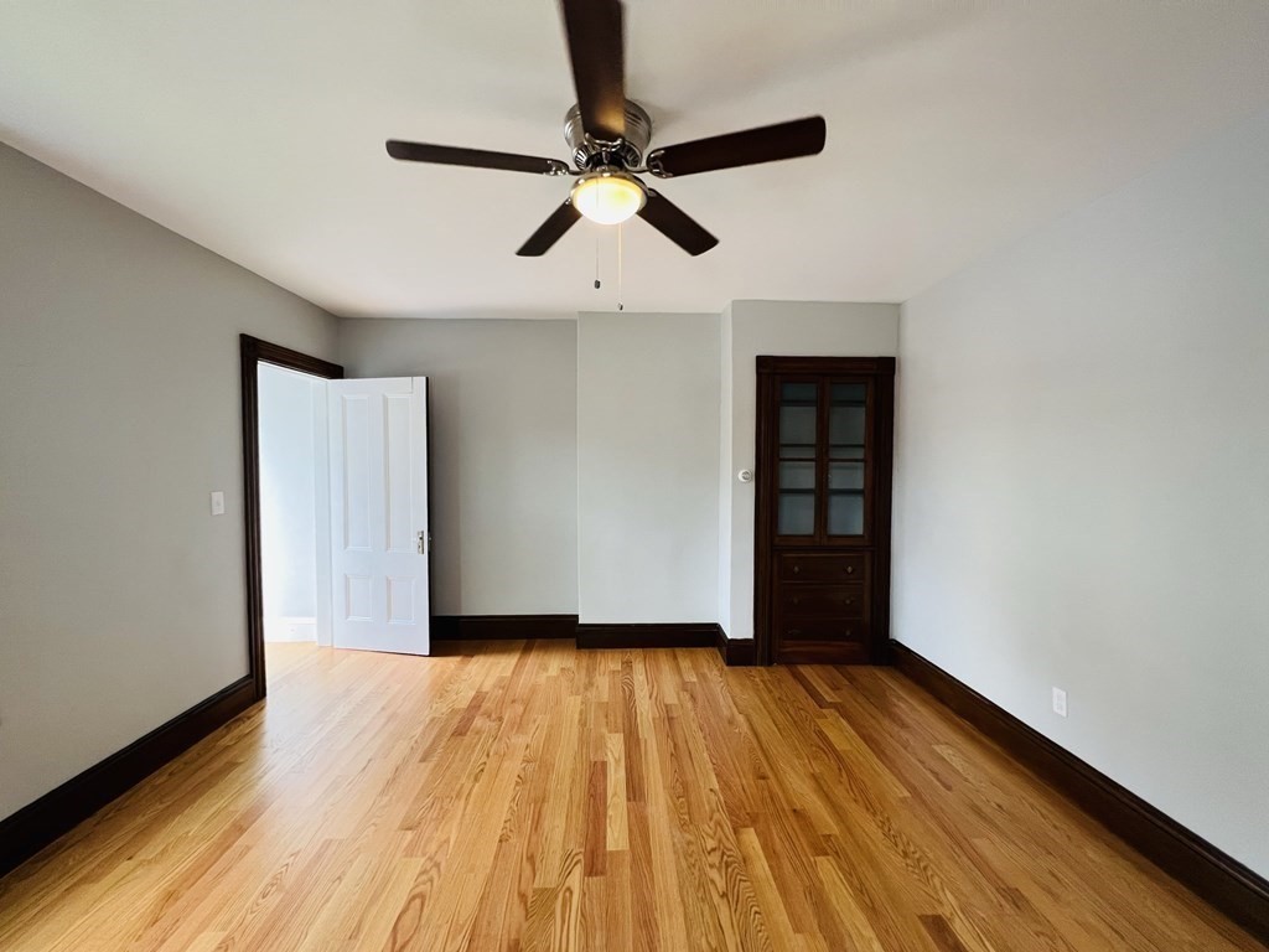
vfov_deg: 89.9
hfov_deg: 106.2
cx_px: 634
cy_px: 476
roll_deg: +0.0
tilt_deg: -3.0
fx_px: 477
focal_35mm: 13
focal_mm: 1.57
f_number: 1.8
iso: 125
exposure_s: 1/99
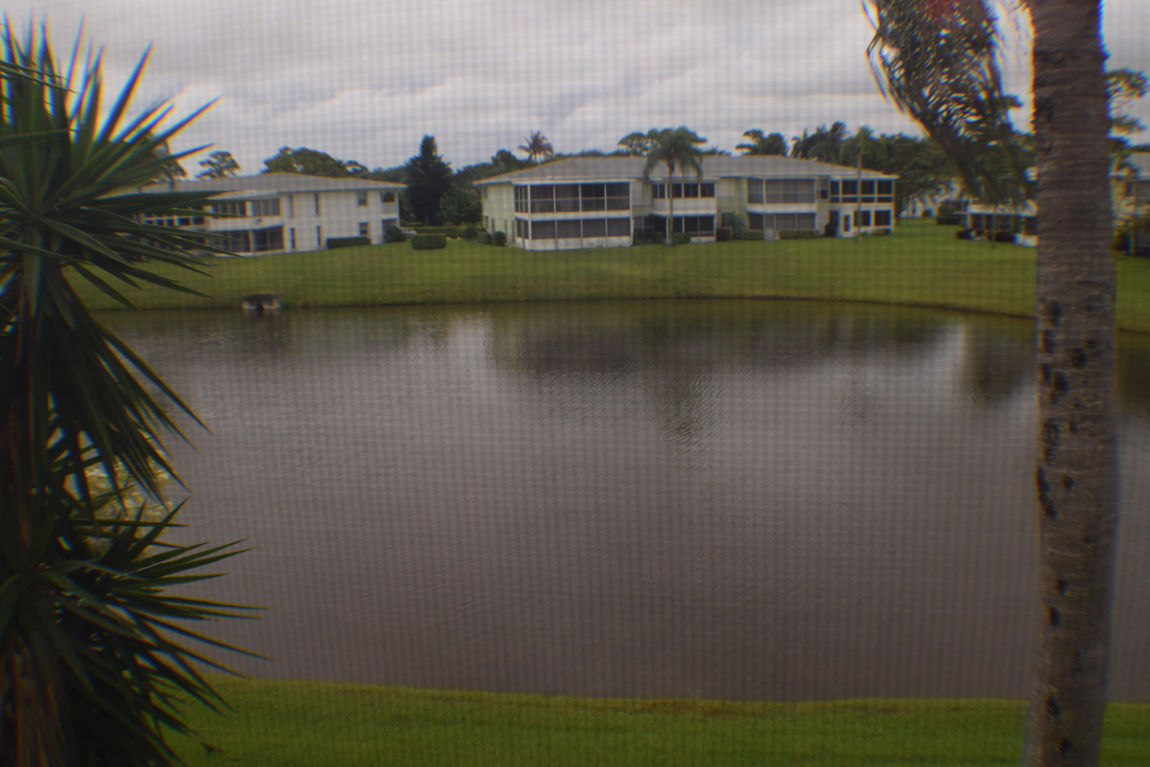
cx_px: 575
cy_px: 384
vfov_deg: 35.5
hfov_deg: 51.3
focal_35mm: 38
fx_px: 1198
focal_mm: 25
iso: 100
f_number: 5.6
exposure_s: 1/125
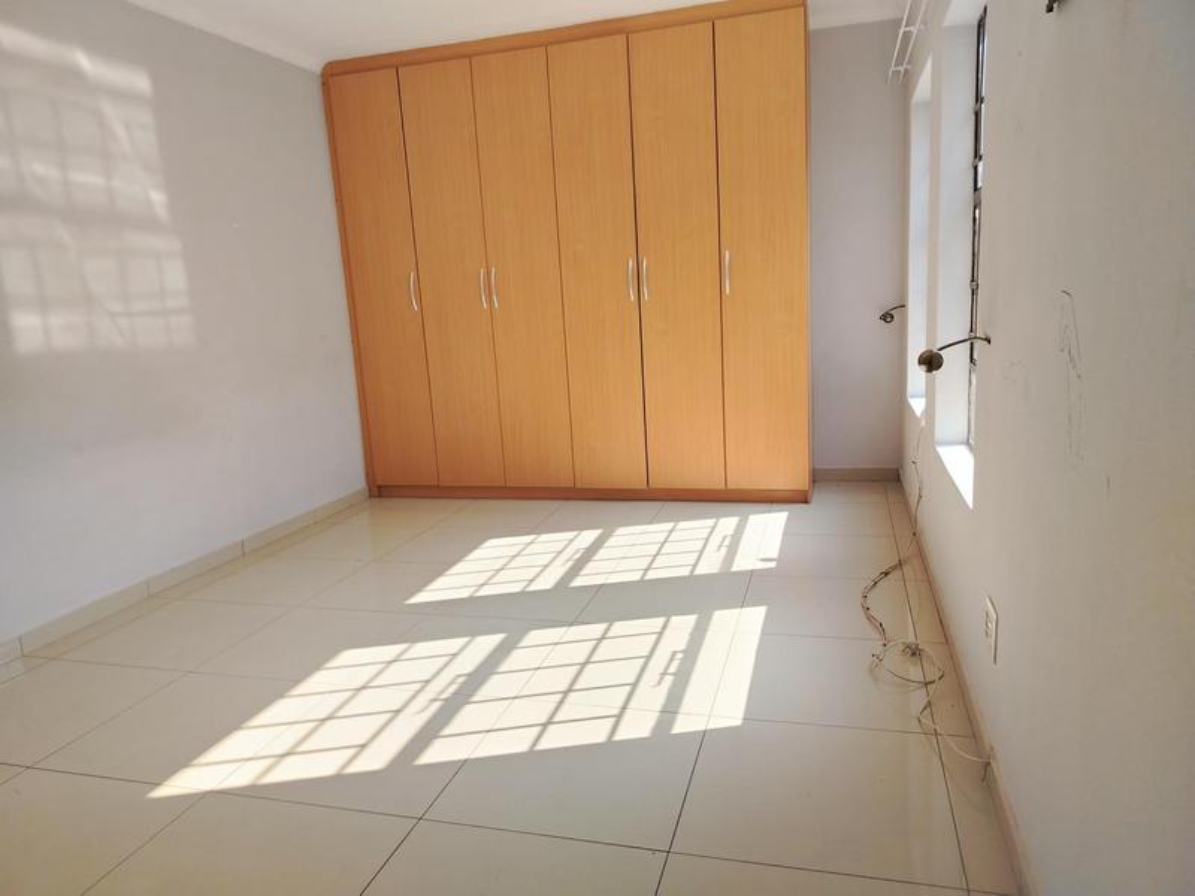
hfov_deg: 71.6
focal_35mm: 24
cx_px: 598
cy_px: 448
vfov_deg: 56.8
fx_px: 829
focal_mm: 5.25
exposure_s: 1/190
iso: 100
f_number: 1.75
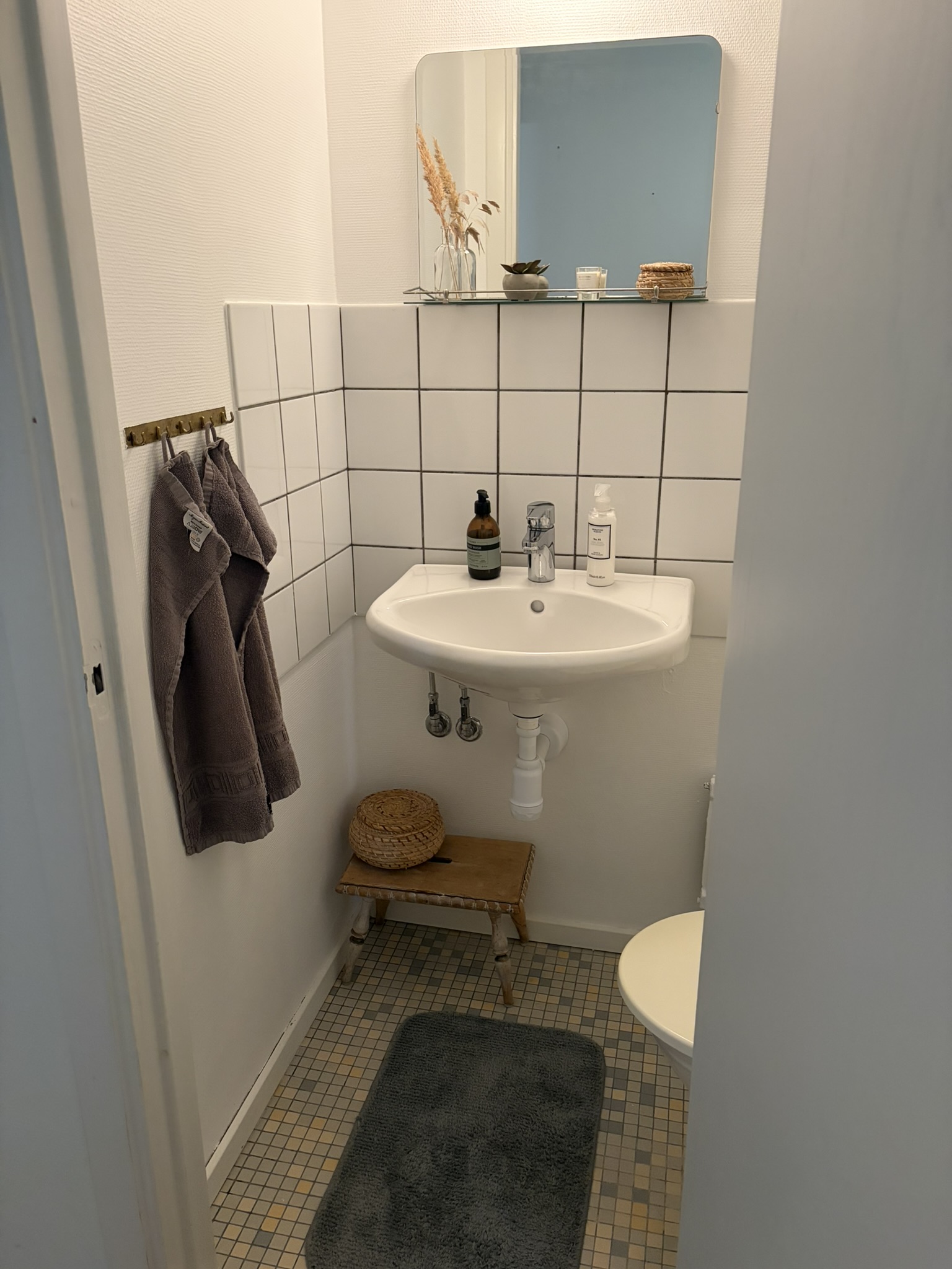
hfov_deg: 53.1
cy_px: 634
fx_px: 953
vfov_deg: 67.3
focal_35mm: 26
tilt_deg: -18.0
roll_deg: +0.3
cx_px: 476
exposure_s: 1/50
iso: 500
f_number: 1.6
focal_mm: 5.96
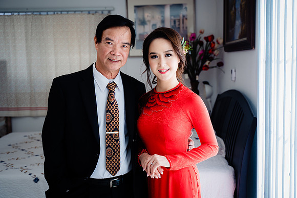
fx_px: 371
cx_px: 148
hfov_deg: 43.6
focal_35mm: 45
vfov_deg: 29.9
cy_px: 99
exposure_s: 1/200
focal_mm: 45
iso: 250
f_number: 3.2
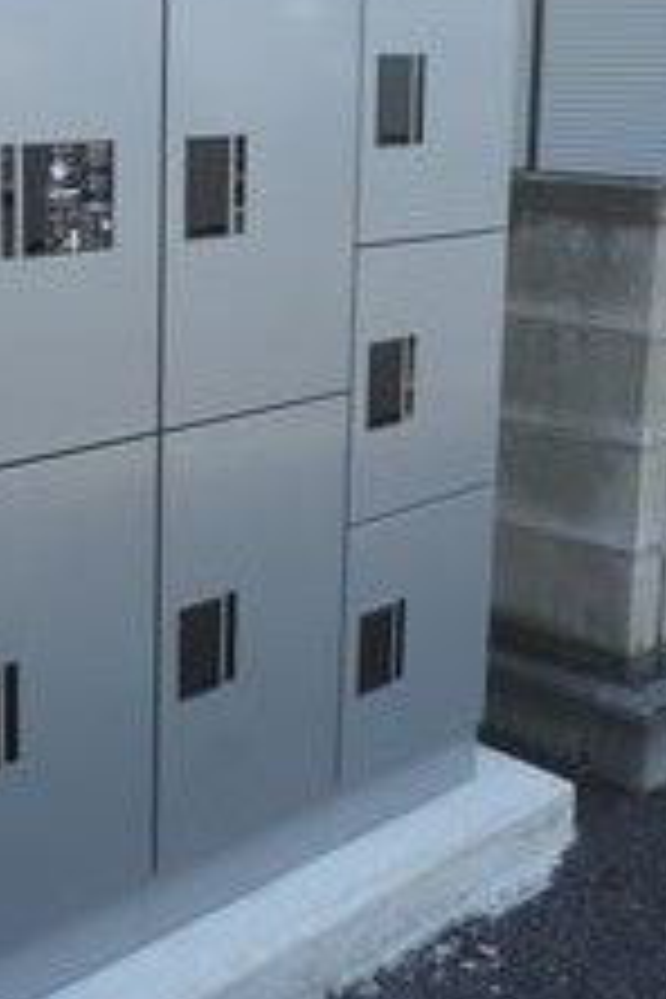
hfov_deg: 24.7
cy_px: 302
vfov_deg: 36.3
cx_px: 151
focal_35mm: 54
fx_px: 1498
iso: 100
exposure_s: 1/100
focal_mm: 16
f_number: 7.1
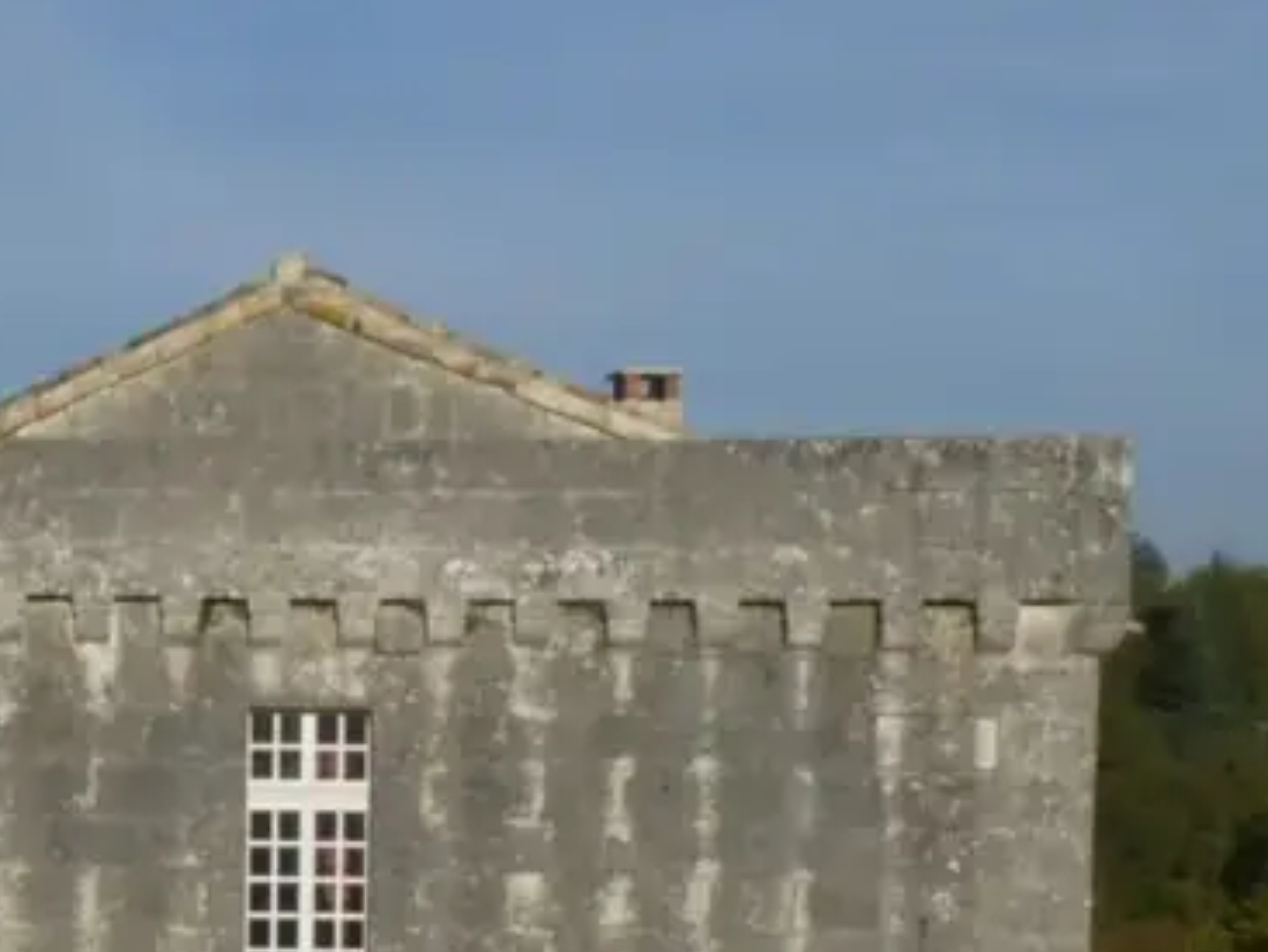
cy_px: 855
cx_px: -385
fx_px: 3995
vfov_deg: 13.5
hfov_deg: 17.0
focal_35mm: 109
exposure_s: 1/400
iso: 100
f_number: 8
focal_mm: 4.8
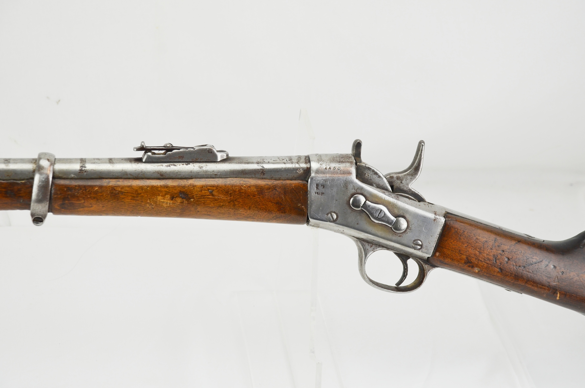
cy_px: 194
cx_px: 292
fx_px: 1216
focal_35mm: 75
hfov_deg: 27.0
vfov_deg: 18.1
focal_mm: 50
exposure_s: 1/125
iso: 280
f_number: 5.6
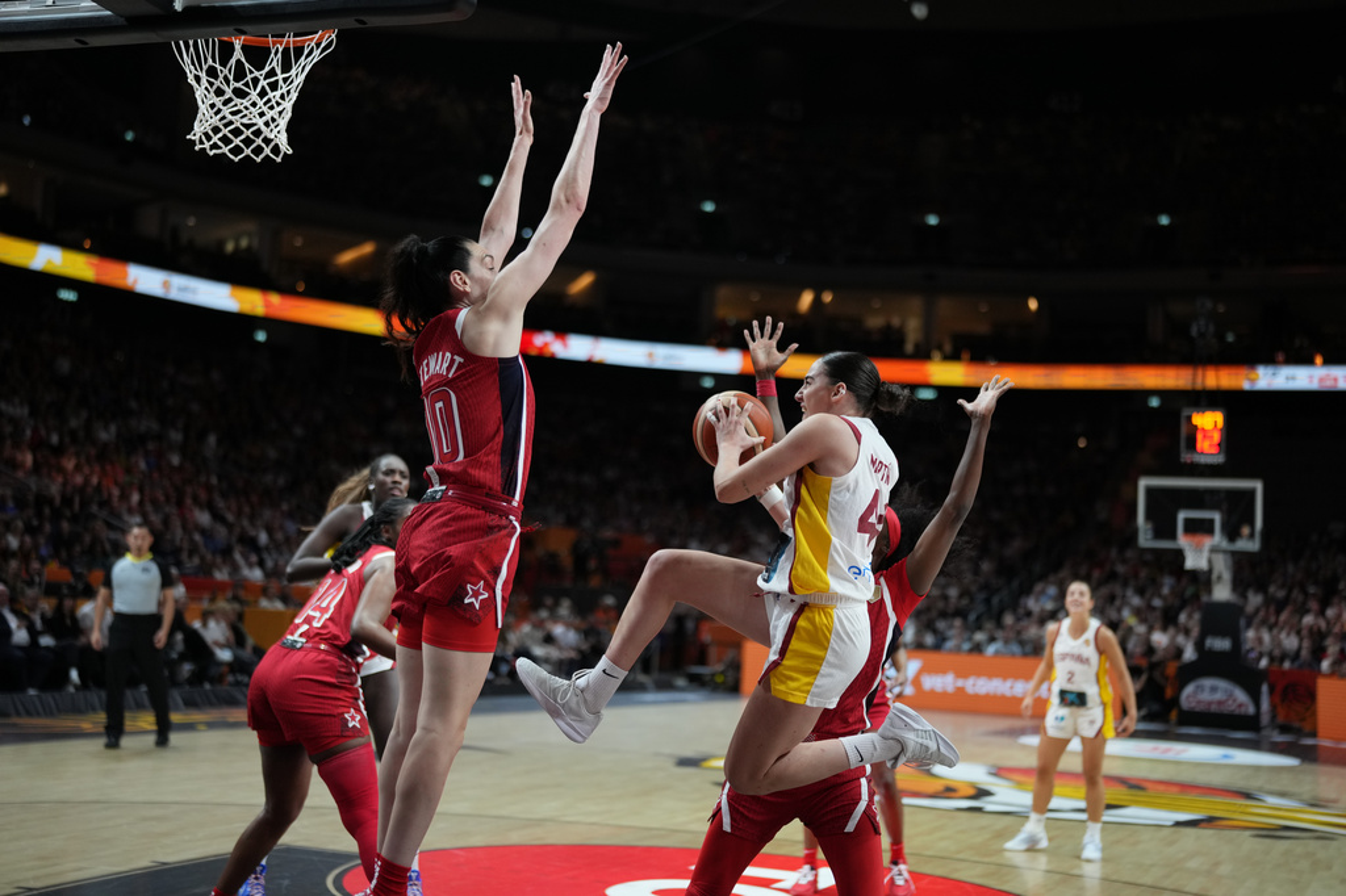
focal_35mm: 50
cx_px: 673
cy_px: 448
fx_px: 1869
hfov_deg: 39.6
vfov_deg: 27.0
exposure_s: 1/3200
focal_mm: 50
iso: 1000
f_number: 1.6
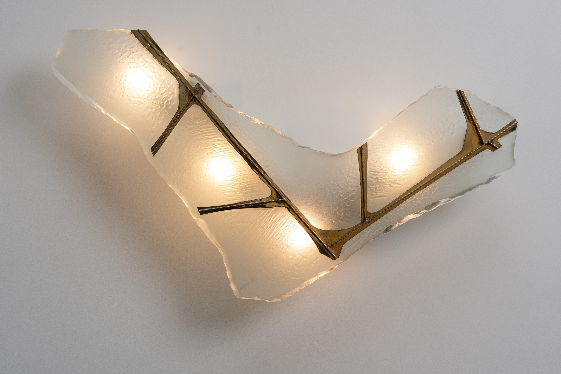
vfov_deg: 27.0
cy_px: 187
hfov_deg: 39.6
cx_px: 280
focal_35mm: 50
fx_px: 779
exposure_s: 1/200
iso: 250
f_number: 8
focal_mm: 50
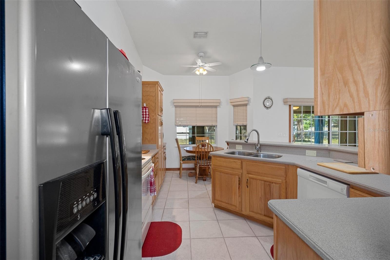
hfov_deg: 96.7
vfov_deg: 73.7
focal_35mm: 16
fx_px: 173
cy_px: 130
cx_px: 195
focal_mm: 16
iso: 400
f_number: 8
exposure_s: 1/4
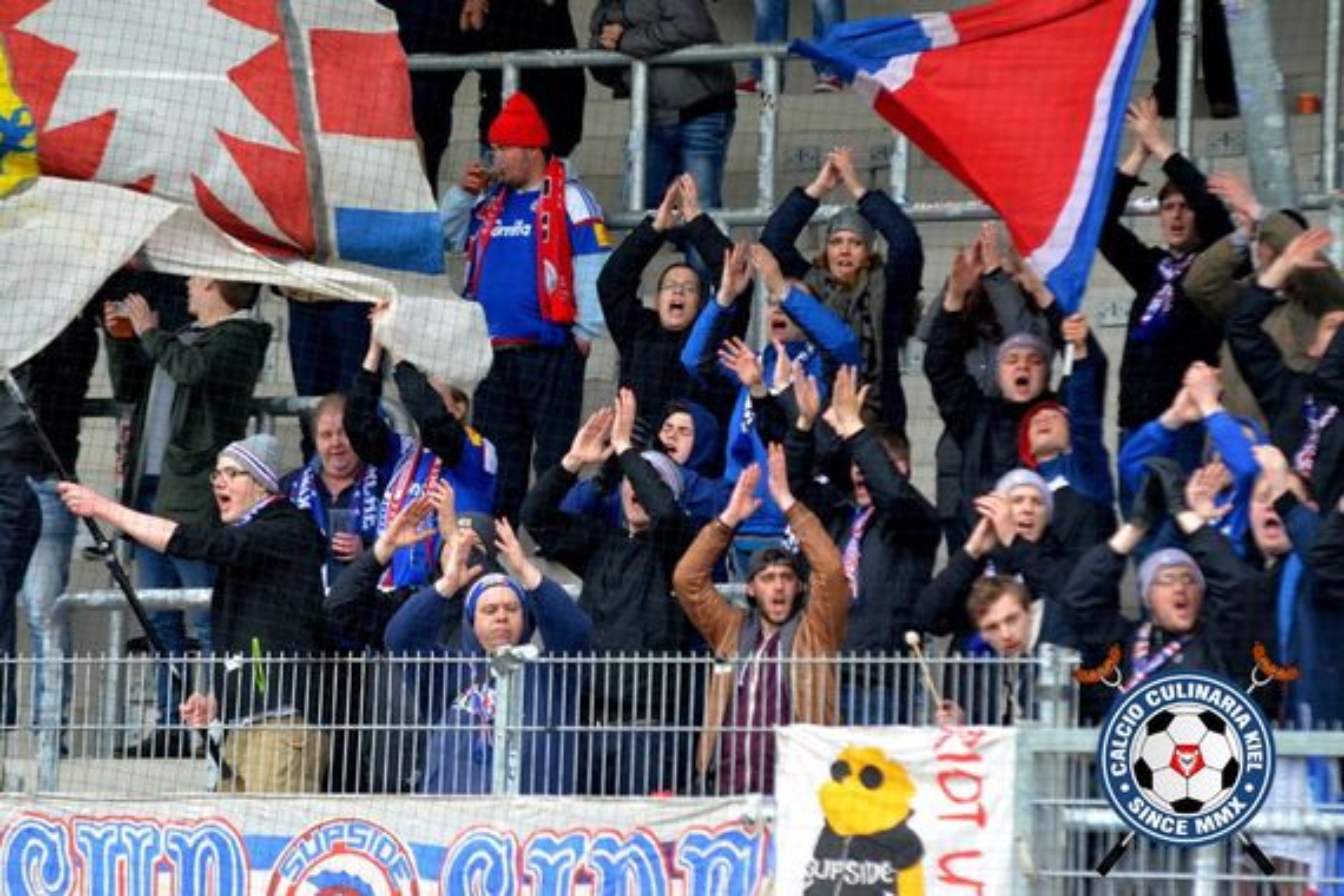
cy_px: 448
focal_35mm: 300
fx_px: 11199
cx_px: 672
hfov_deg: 6.9
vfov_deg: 4.6
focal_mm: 200
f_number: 4
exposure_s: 1/1000
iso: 1600
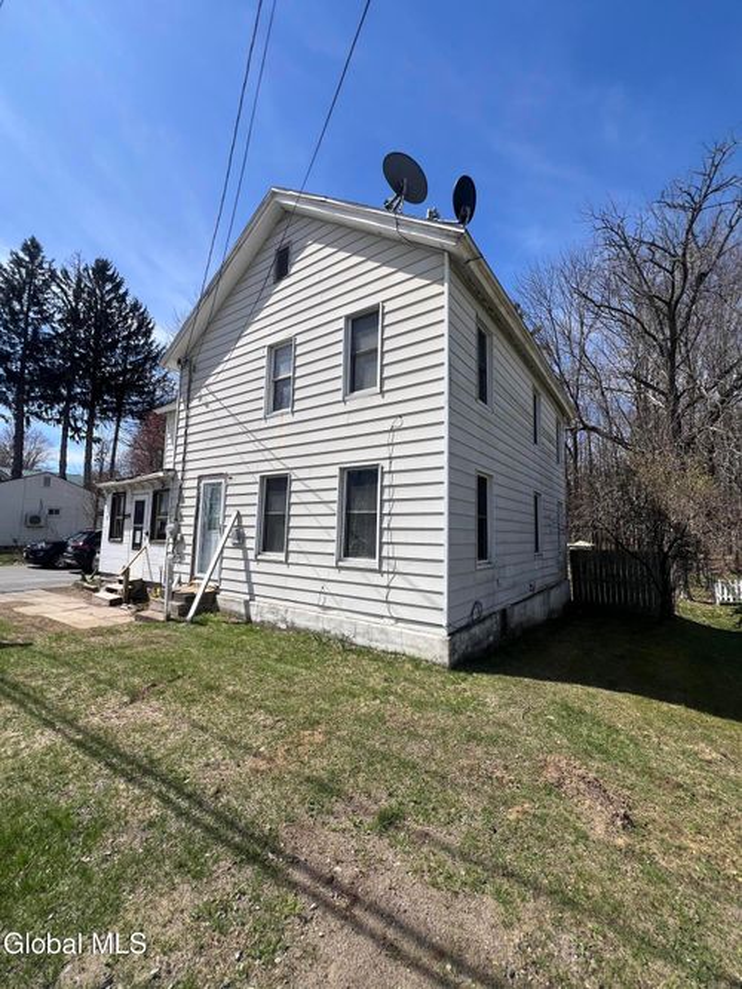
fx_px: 372
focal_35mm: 13
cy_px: 494
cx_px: 371
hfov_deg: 89.9
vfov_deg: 106.2
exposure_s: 1/2179
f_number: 1.8
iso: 32
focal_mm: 1.57
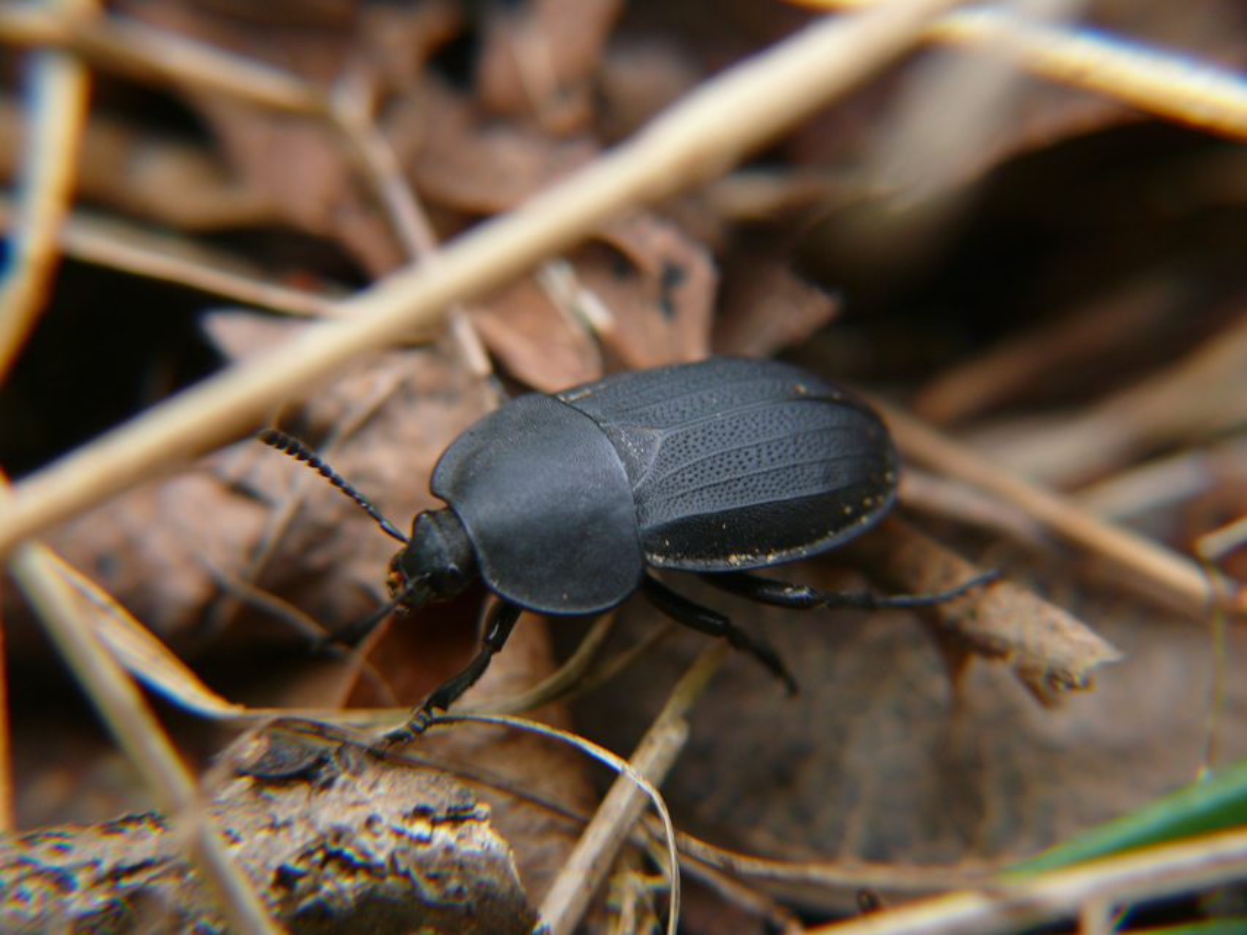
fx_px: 2270
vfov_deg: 23.3
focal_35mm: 63
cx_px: 624
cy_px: 468
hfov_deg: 30.7
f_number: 3.2
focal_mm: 13.4
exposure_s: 1/80
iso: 100
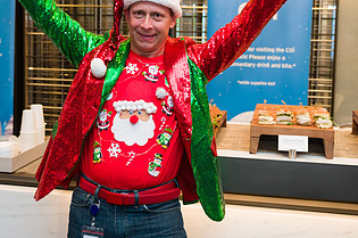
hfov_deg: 33.9
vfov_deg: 22.8
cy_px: 74
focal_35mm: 59
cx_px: 141
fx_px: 586
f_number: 3.2
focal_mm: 32
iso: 400
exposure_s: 1/200
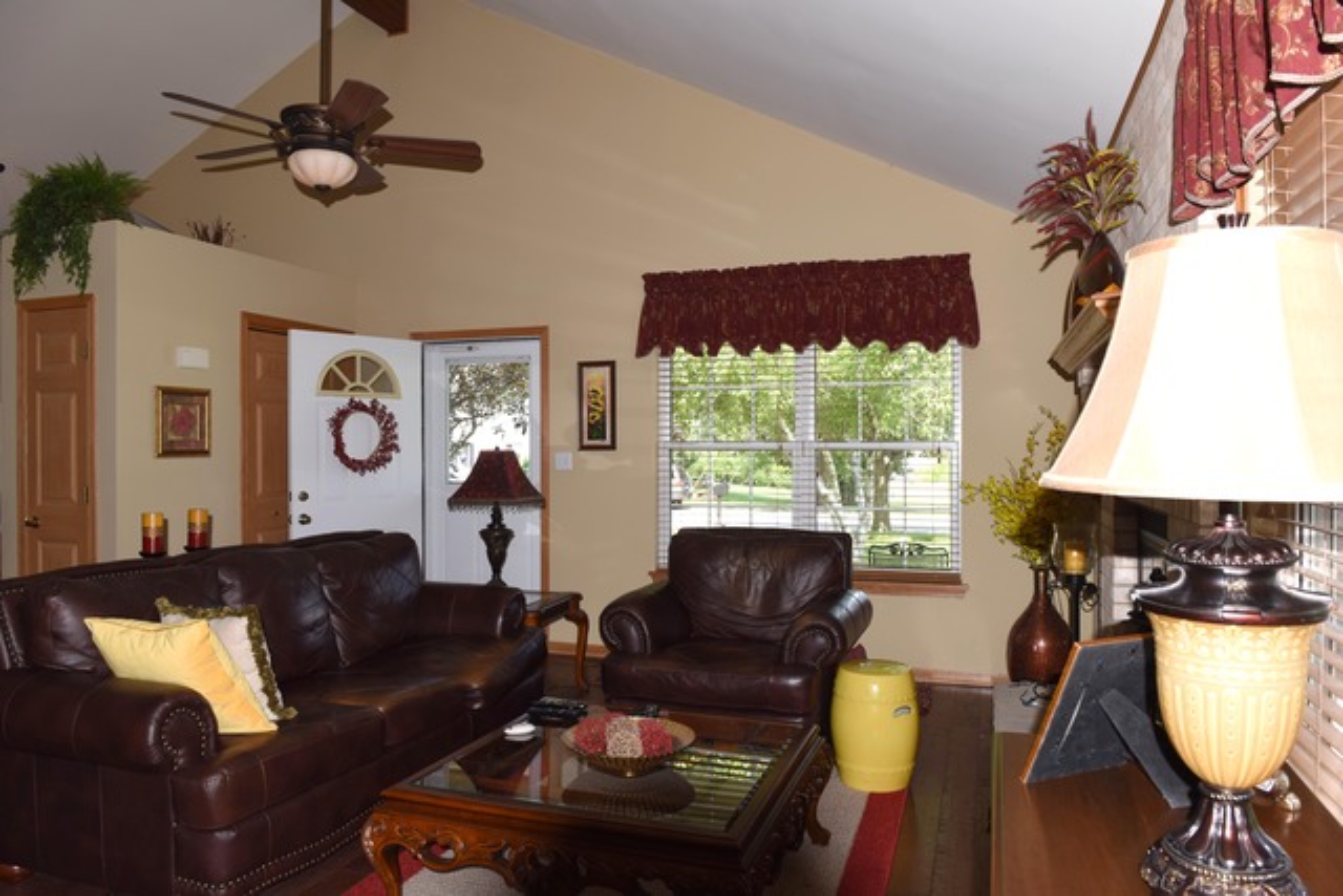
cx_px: 672
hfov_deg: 73.7
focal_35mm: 24
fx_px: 895
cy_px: 448
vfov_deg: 53.2
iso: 400
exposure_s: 1/200
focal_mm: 24
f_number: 7.1
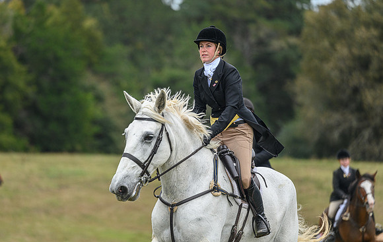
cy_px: 101
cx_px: 171
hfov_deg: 9.3
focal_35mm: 225
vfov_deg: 5.9
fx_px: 2353
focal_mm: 200
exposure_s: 1/640
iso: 500
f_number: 3.2
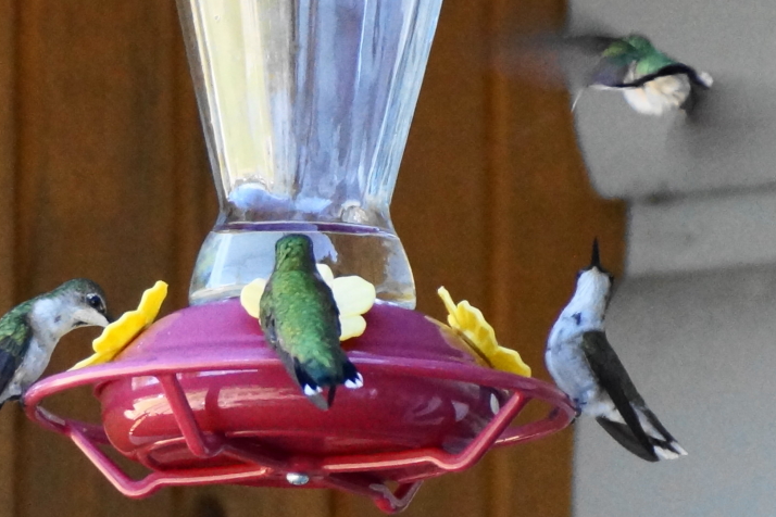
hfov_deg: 3.9
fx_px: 11316
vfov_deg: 2.6
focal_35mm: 525
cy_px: 326
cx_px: 355
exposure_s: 1/160
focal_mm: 250
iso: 1600
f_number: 6.3
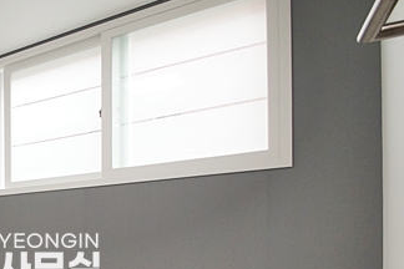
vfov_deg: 33.7
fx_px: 415
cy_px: 249
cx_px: -55
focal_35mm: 37
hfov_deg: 40.3
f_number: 9
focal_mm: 10
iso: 800
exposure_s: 1/30
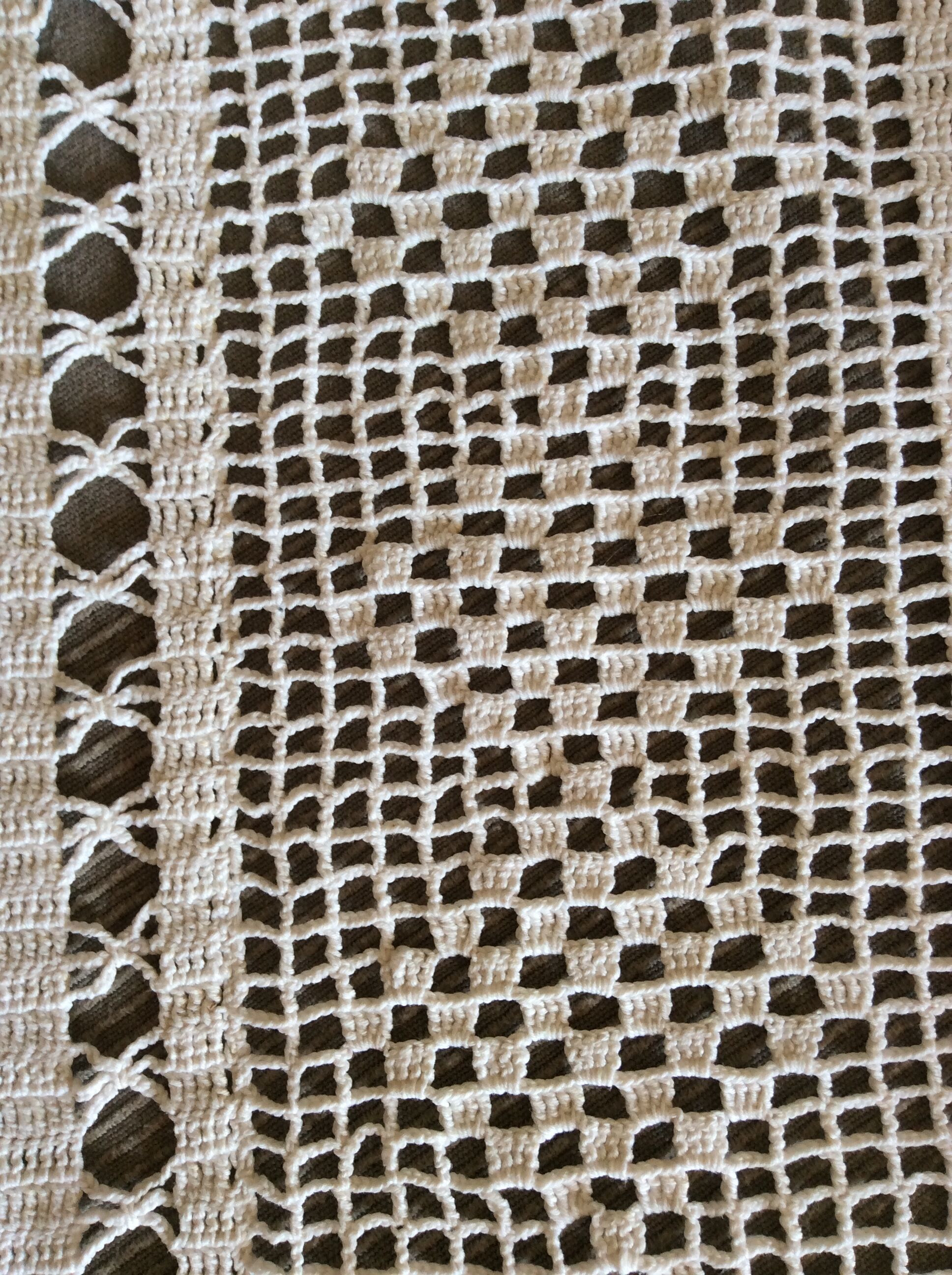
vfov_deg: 56.9
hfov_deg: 44.1
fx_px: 1177
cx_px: 476
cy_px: 638
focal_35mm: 32
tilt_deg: -86.2
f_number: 2.4
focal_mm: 3.3
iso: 40
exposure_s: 1/33
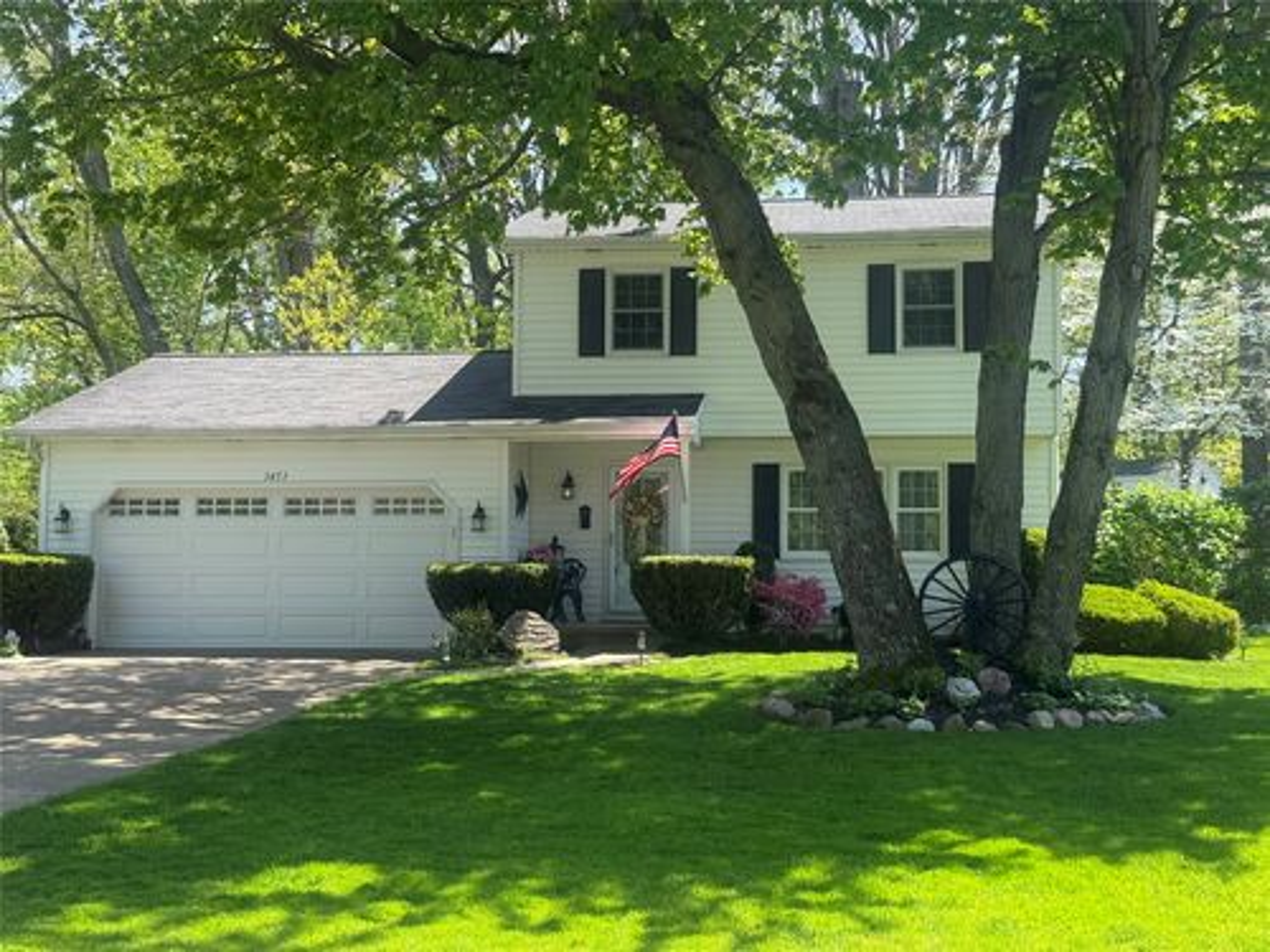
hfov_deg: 39.7
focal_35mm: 48
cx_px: 635
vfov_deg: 30.3
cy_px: 476
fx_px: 1761
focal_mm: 6.76
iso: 80
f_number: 1.78
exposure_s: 1/1285
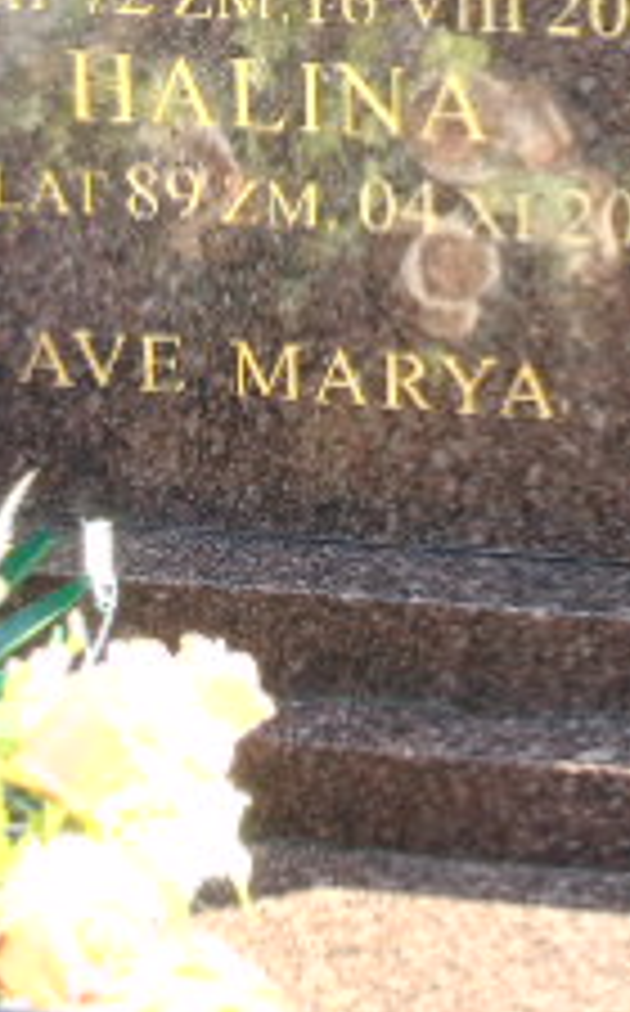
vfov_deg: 14.8
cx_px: 266
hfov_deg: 9.4
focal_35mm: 139
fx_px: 3831
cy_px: -18
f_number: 4.1
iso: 80
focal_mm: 8.2
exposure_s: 1/50
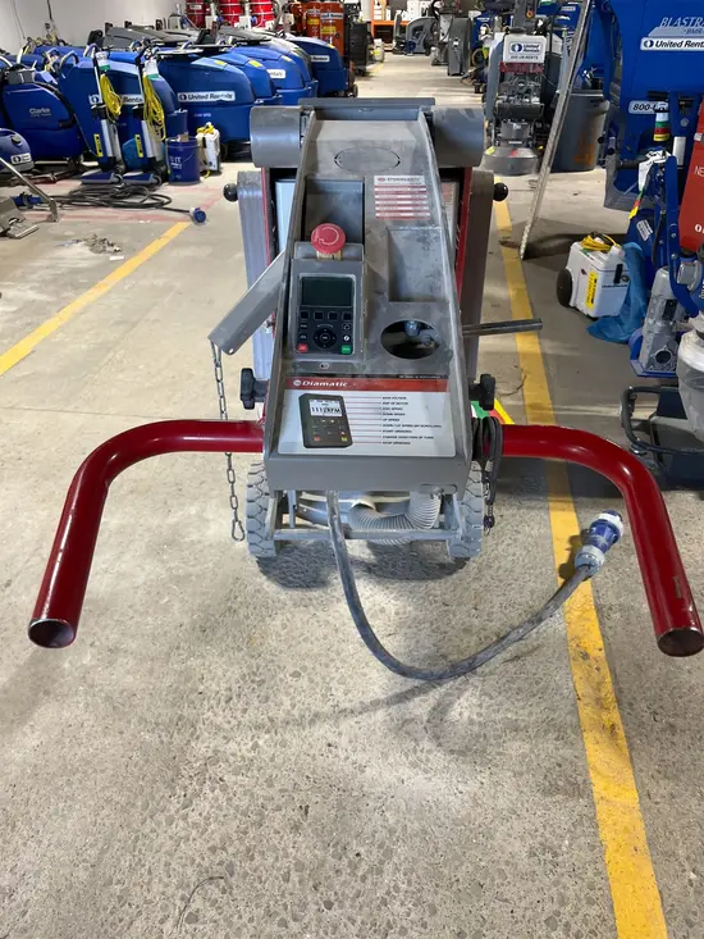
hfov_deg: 53.1
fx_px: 705
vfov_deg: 67.3
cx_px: 352
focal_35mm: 26
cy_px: 470
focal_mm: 5.1
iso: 125
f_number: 1.6
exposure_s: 1/114
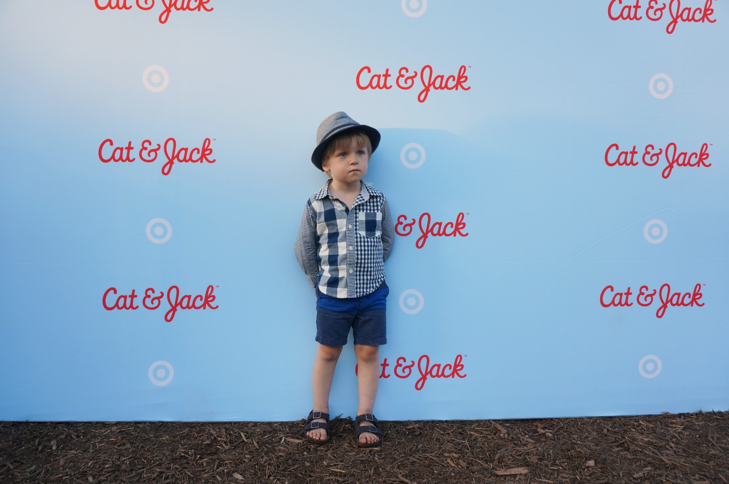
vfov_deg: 53.0
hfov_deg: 73.8
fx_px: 485
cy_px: 242
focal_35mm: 24
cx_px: 364
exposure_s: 1/160
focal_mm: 16
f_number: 4
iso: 125
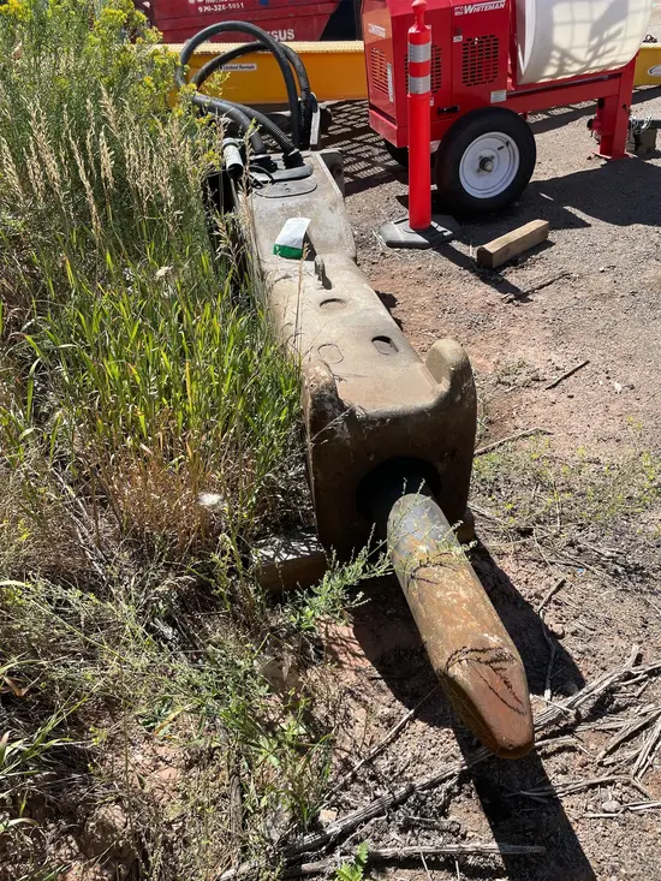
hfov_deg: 53.1
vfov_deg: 67.3
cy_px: 440
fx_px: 662
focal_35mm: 26
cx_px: 330
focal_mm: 4.2
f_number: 1.6
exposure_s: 1/2564
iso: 50
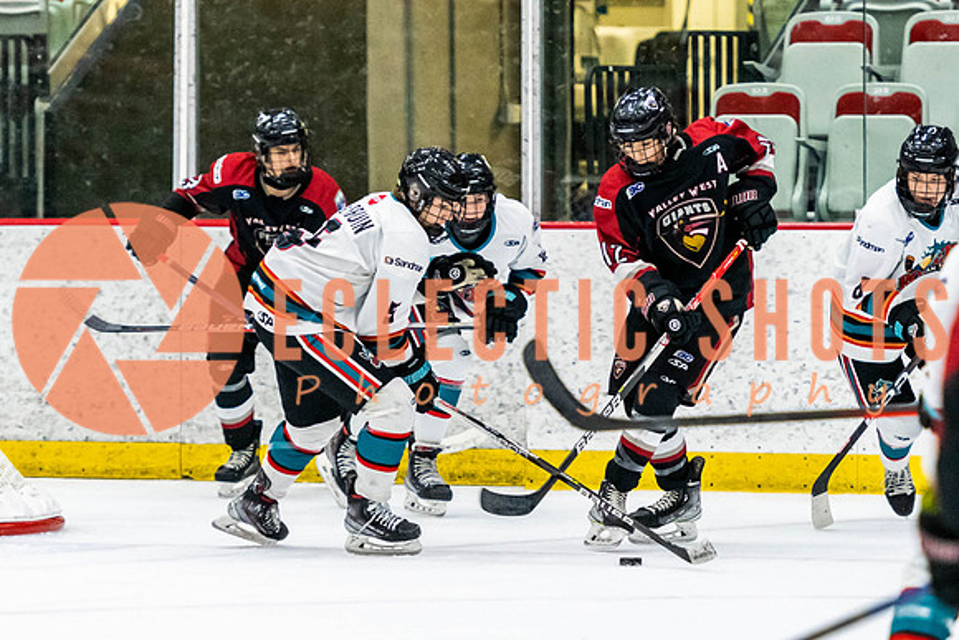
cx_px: 655
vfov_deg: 4.6
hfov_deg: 6.9
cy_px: 350
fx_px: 7926
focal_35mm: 297
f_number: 2.8
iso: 3200
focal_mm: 145
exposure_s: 1/640
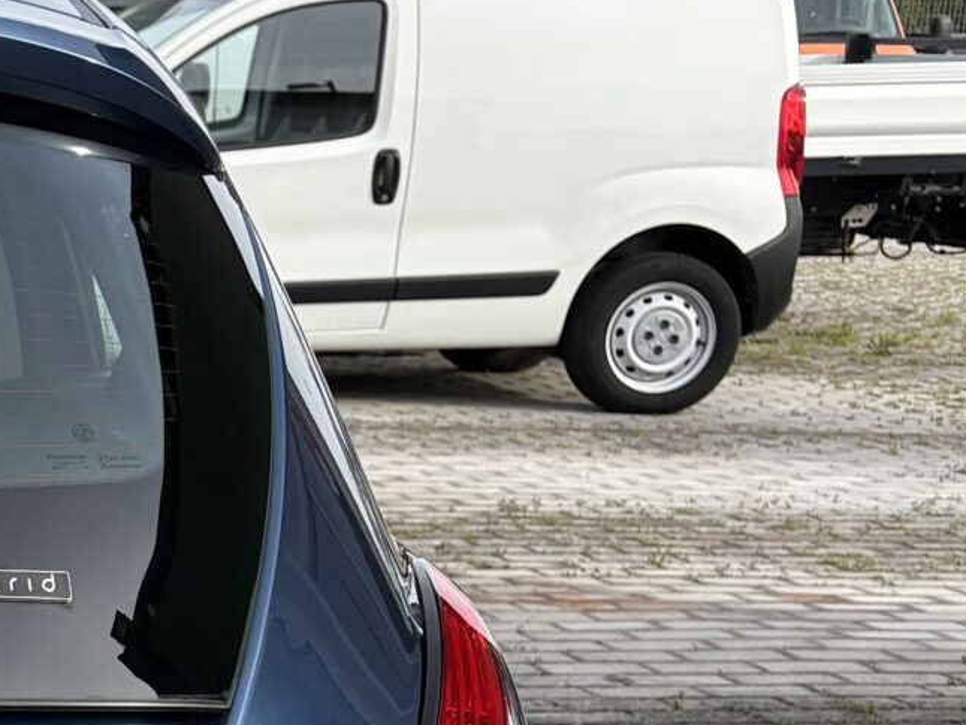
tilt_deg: -14.6
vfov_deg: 14.0
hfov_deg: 16.5
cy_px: 807
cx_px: -665
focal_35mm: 103
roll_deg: +0.4
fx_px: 2875
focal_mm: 5.96
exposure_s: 1/1081
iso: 50
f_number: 1.6
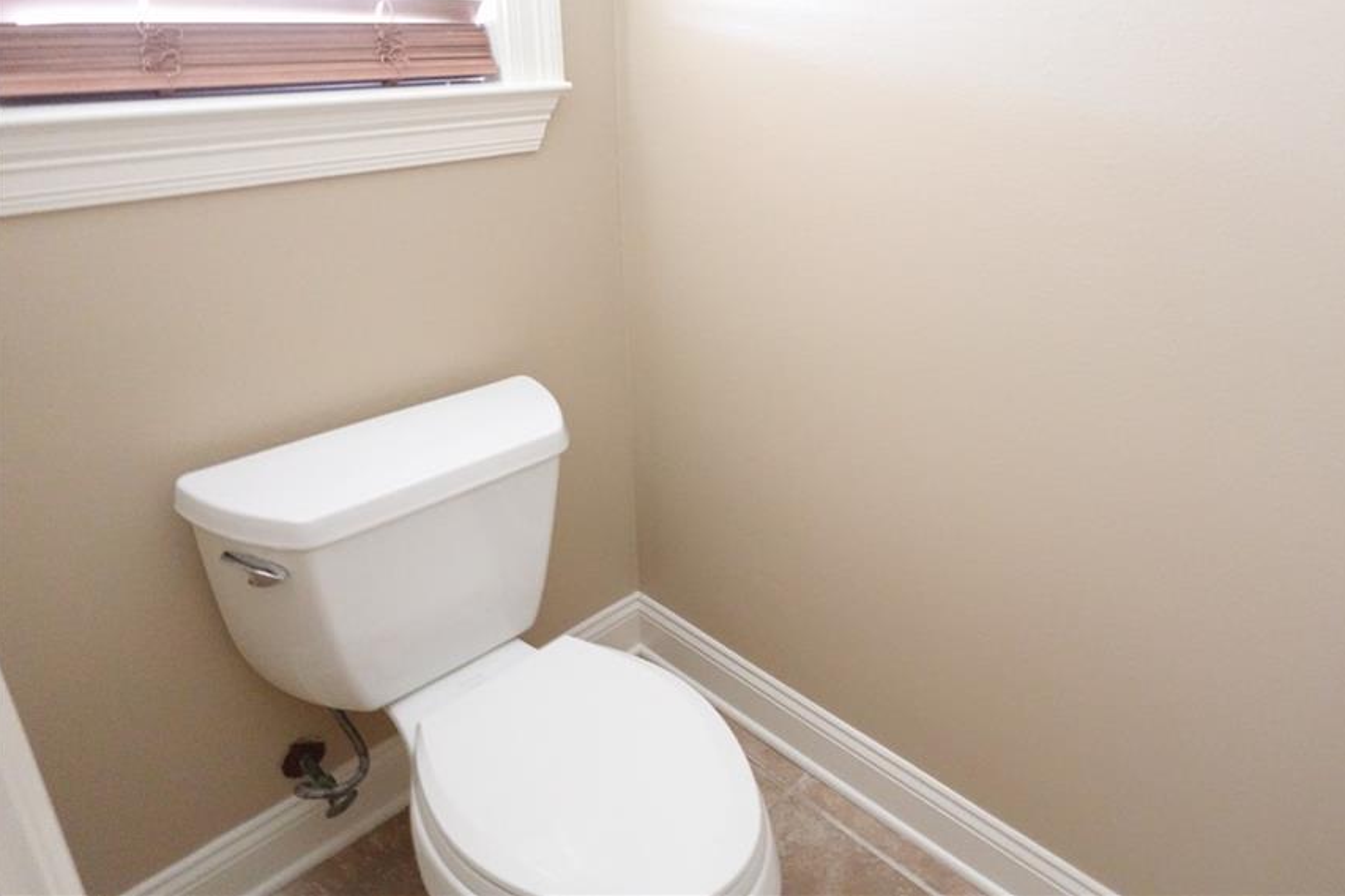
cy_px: 360
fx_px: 896
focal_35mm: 24
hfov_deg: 73.0
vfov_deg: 52.7
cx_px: 801
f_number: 2
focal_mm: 7.6
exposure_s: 1/100
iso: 4000
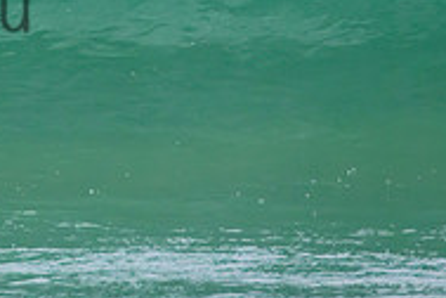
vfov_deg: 0.4
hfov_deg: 0.6
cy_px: -143
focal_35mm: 3383
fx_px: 41908
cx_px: -302
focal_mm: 800
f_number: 11
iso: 2000
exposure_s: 1/2000
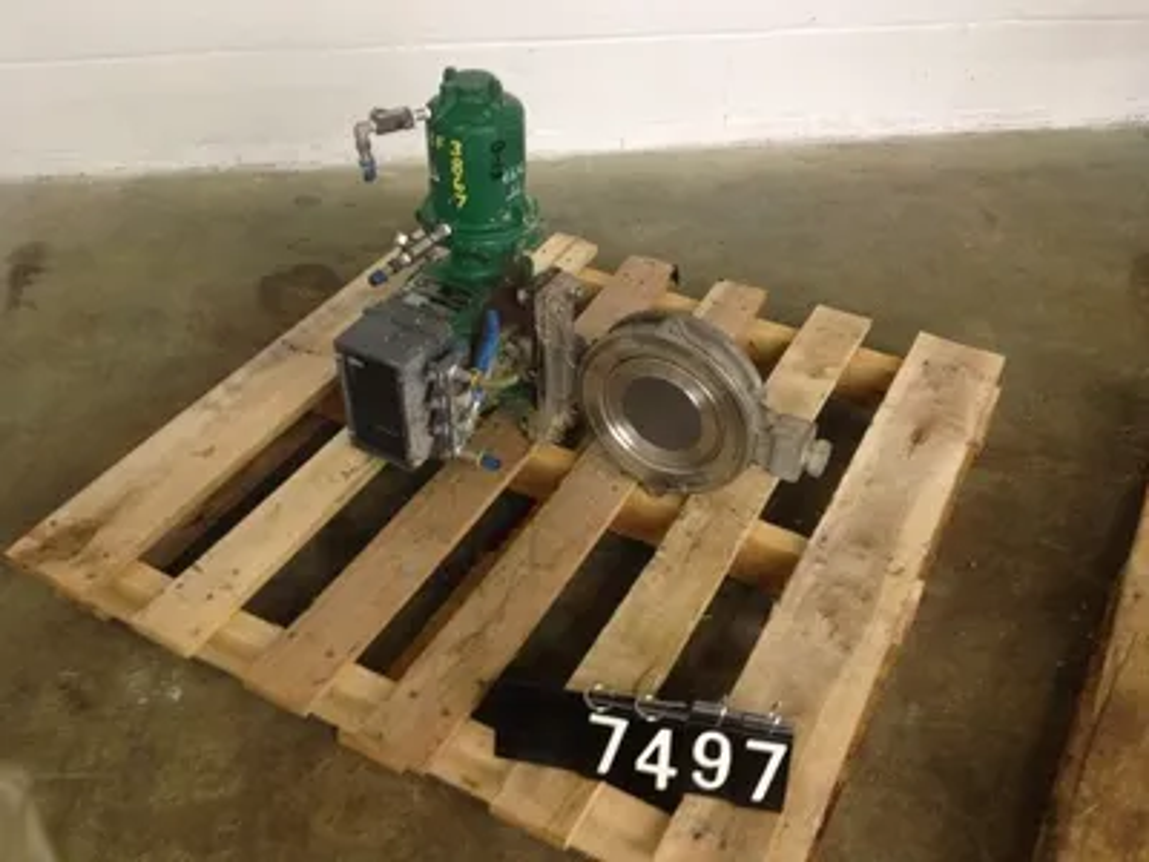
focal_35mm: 35
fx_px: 1162
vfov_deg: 40.7
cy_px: 431
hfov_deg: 52.6
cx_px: 574
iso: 160
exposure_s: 1/20
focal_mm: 4.28
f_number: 2.4
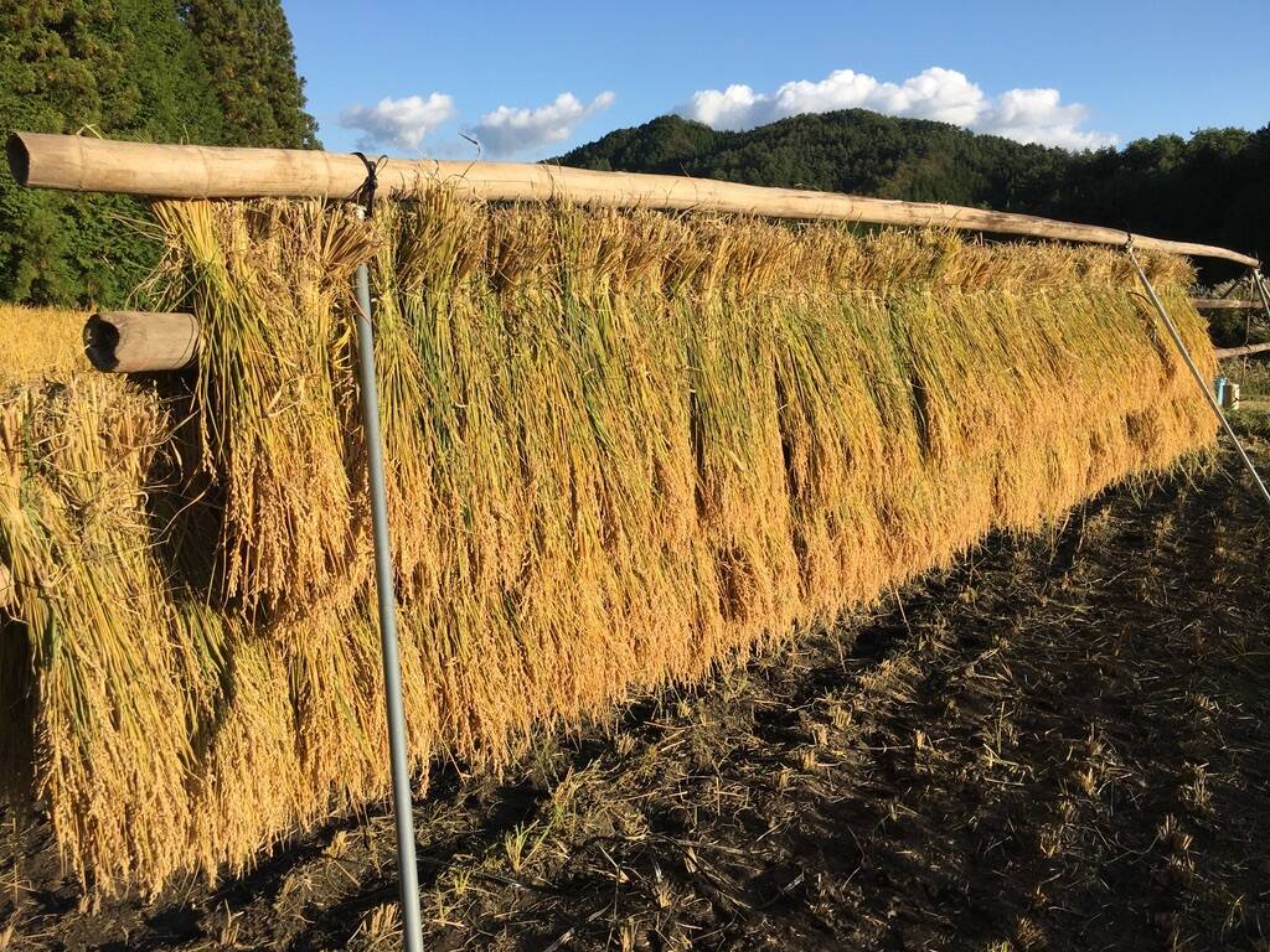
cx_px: 635
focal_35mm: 29
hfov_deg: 61.7
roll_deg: -1.9
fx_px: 1064
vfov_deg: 48.2
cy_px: 476
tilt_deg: -9.4
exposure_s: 1/818
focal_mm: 4.15
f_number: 2.2
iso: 25
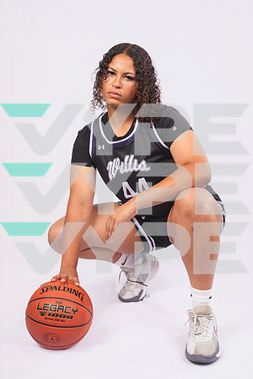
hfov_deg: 30.5
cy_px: 190
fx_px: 464
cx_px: 126
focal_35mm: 44
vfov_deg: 44.5
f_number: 7.1
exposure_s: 1/200
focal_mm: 44
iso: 160
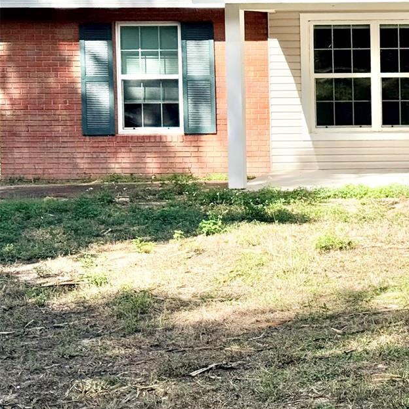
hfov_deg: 15.3
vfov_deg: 15.9
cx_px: 525
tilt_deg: -2.3
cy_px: 125
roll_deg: -0.4
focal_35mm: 109
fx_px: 1457
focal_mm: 6.76
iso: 64
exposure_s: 1/4878
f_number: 1.78
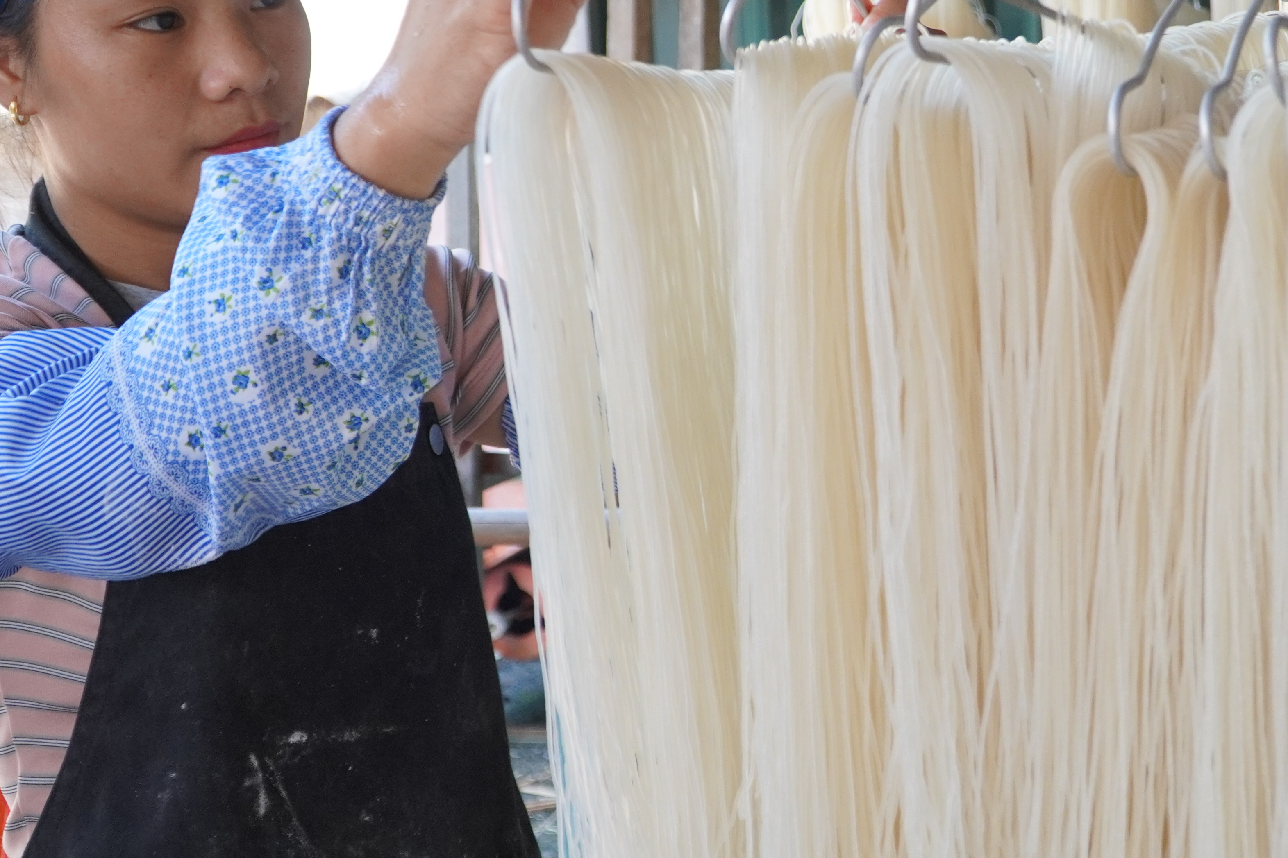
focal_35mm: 63
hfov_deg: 31.3
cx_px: 973
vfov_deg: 21.6
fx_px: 2254
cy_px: 383
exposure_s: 1/160
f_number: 4
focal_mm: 22
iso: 800
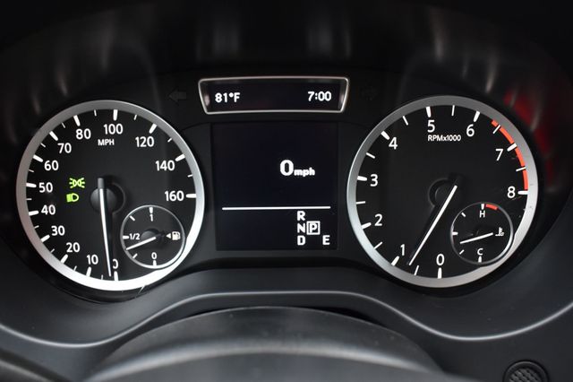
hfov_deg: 62.0
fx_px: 477
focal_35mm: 30
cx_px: 286
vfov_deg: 43.6
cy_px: 191
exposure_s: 1/15
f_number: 5.6
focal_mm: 20
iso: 1600
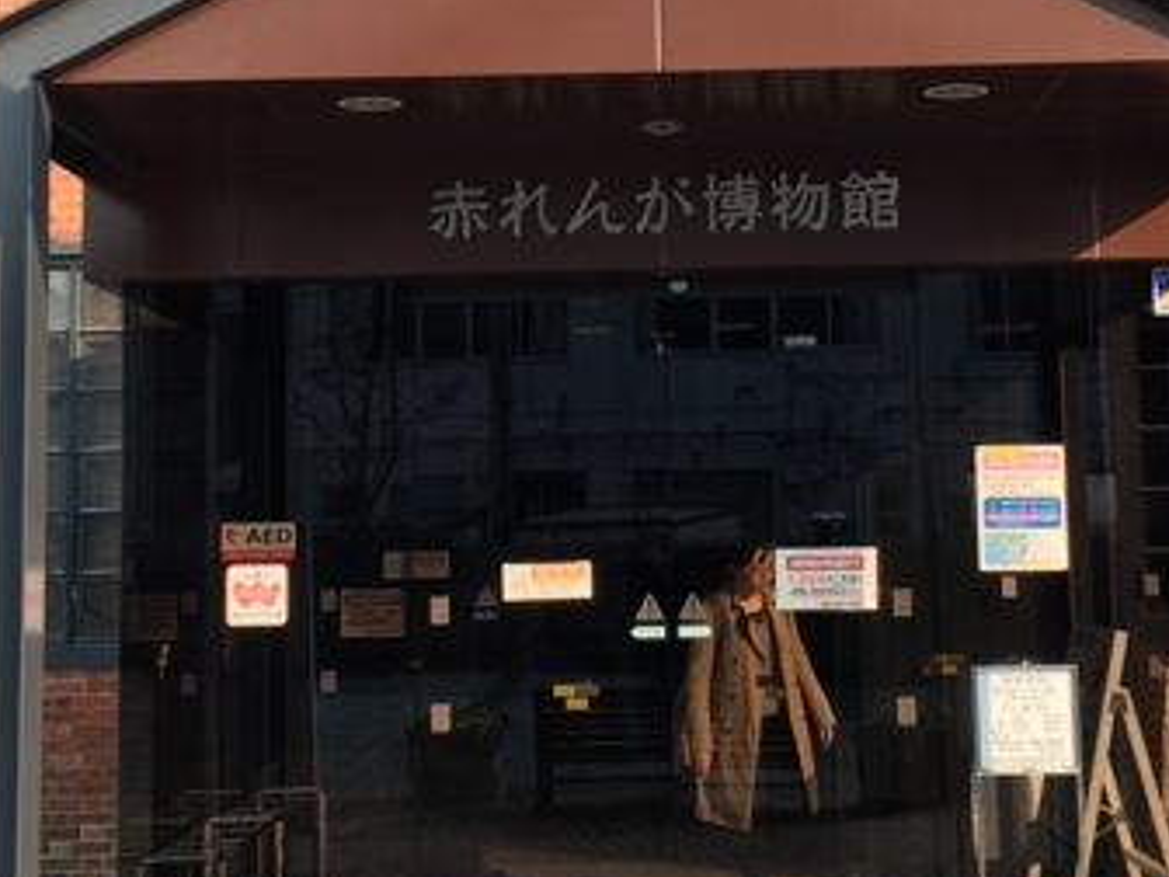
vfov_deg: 21.2
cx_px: 623
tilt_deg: +5.7
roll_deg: +2.0
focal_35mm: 69
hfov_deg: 28.2
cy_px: 247
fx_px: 2330
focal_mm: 4.15
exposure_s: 1/346
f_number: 2.2
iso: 25
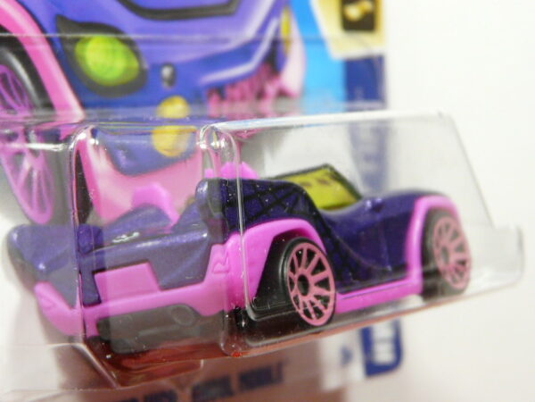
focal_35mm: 107
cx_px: 268
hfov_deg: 18.4
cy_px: 201
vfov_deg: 13.8
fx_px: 1654
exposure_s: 1/50
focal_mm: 11.1
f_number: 3.2
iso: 160
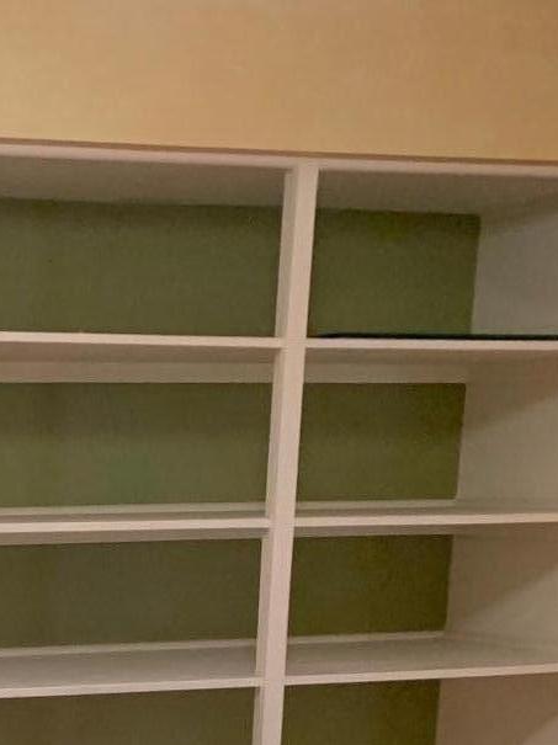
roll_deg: +0.0
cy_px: 1005
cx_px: -207
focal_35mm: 86
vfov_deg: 20.5
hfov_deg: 16.1
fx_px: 1850
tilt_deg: -14.4
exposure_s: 1/60
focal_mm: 4.25
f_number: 1.8
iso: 400
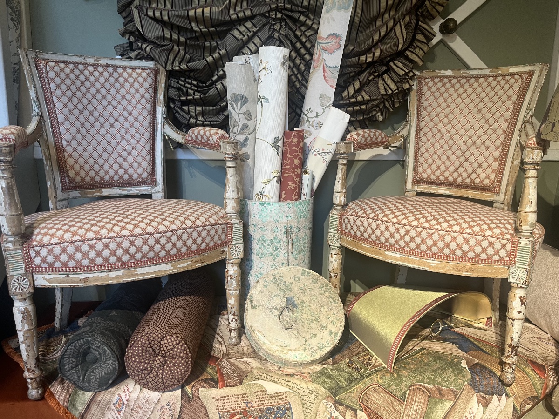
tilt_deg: -11.5
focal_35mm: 26
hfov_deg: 67.3
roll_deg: -0.9
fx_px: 420
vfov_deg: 53.1
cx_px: 280
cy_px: 210
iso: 100
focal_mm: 5.1
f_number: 1.6
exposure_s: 1/50
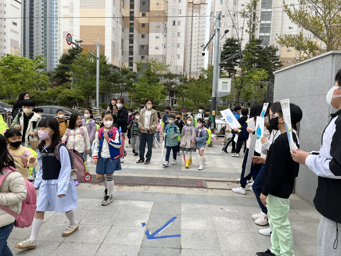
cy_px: 128
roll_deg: -3.3
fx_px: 256
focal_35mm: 26
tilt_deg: -2.3
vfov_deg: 53.1
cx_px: 170
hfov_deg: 67.3
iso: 40
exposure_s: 1/200
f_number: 1.6
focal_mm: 5.1
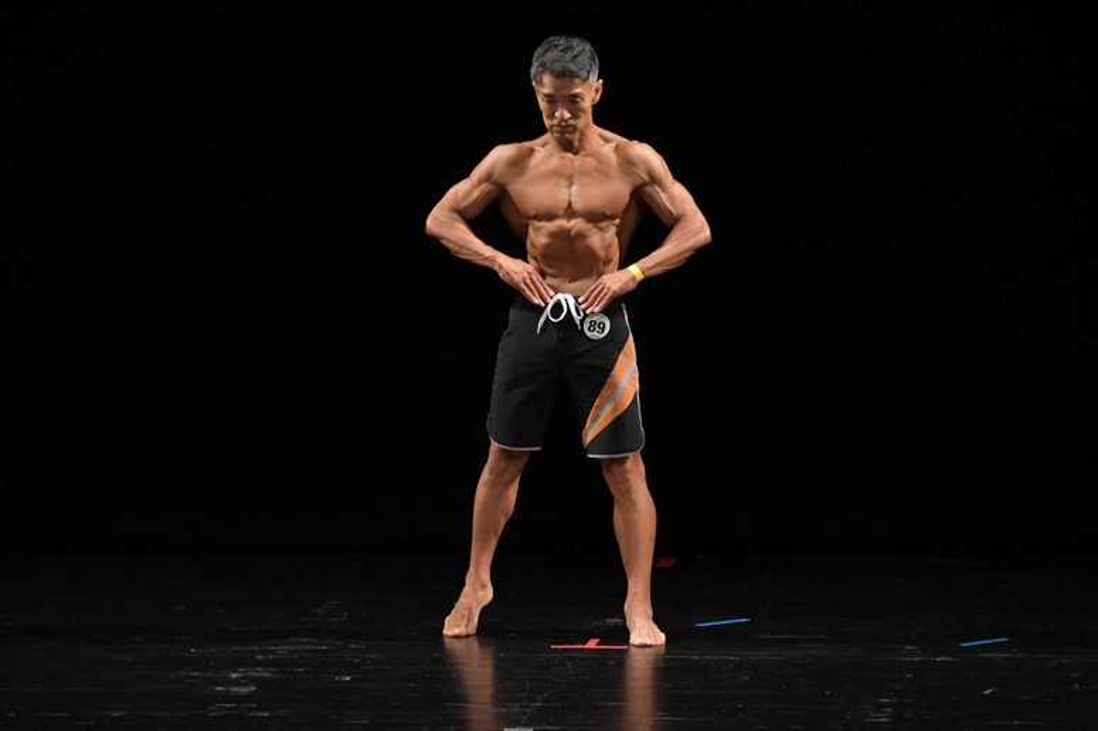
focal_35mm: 300
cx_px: 549
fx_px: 9146
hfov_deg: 6.9
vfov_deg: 4.6
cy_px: 366
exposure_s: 1/400
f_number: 5.6
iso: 3200
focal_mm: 200
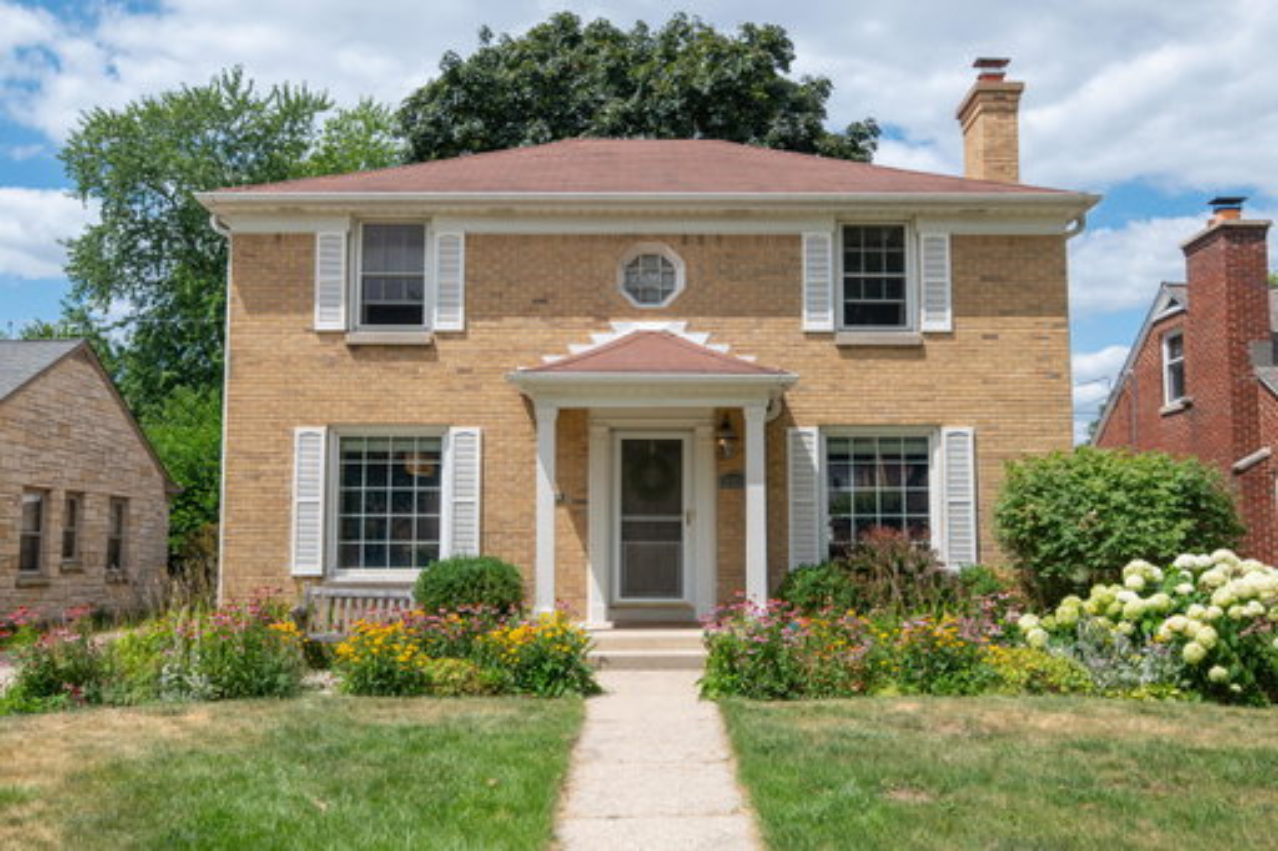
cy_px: 426
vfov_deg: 36.8
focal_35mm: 36
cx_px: 639
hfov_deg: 53.1
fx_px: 1278
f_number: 9
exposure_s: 1/640
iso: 320
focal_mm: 24
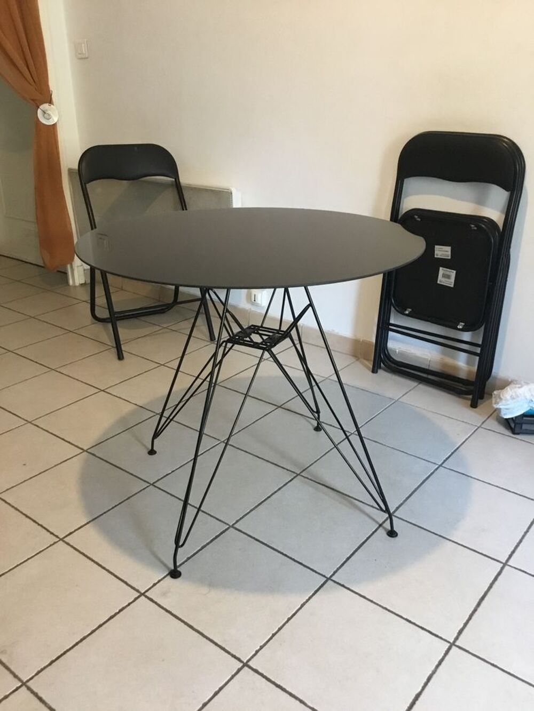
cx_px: 267
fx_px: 638
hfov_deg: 45.4
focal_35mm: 31
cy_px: 356
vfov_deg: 58.3
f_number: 2.4
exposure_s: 1/33
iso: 200
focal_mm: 3.3
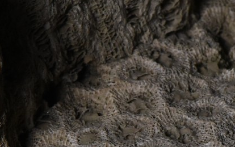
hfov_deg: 6.8
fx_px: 1986
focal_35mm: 310
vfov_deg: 4.2
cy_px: 125
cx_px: 40
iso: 5000
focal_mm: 105
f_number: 20
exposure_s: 1/40
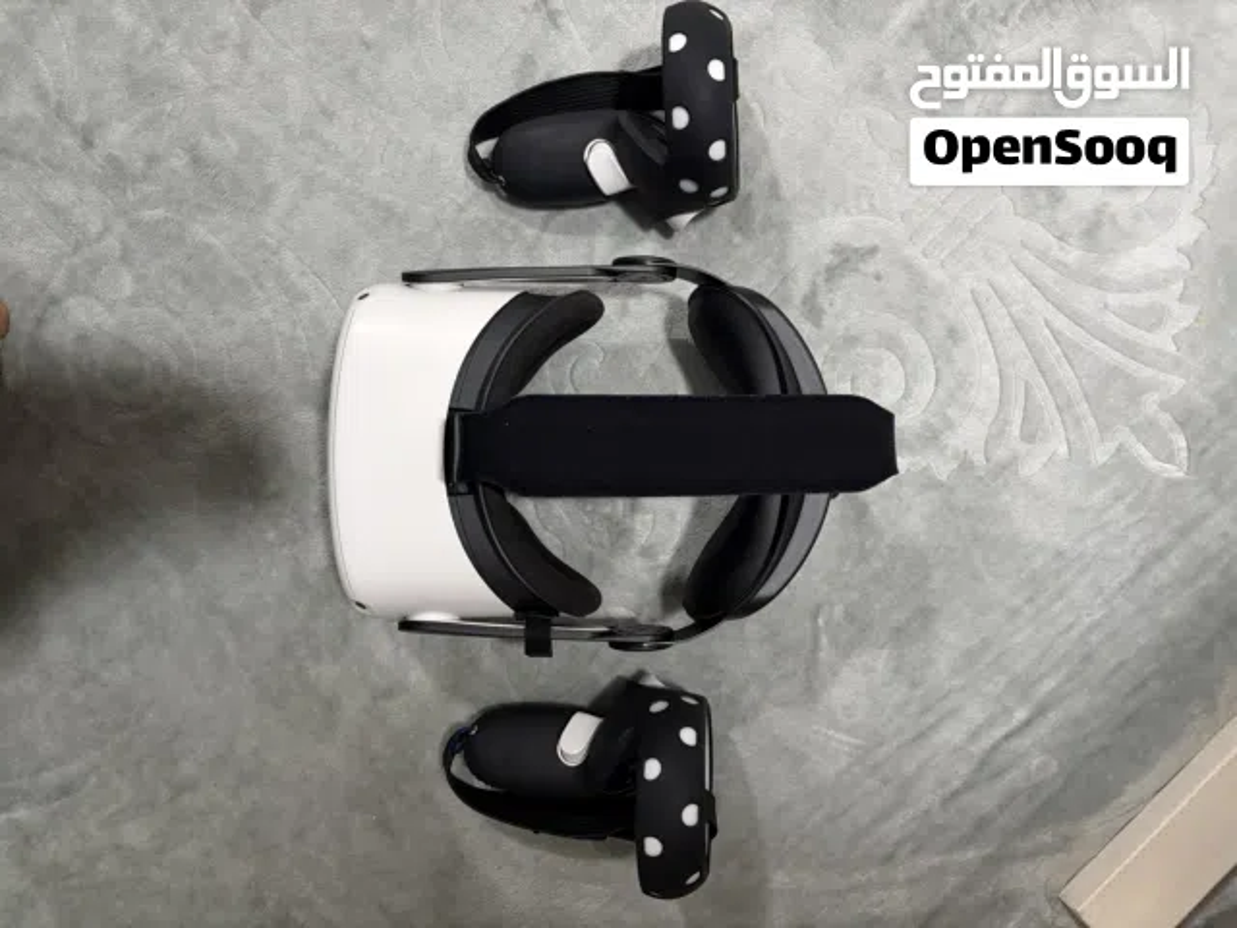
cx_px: 618
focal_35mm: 26
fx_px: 929
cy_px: 464
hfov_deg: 67.3
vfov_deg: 53.1
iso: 500
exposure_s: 1/60
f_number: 1.6
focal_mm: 5.96
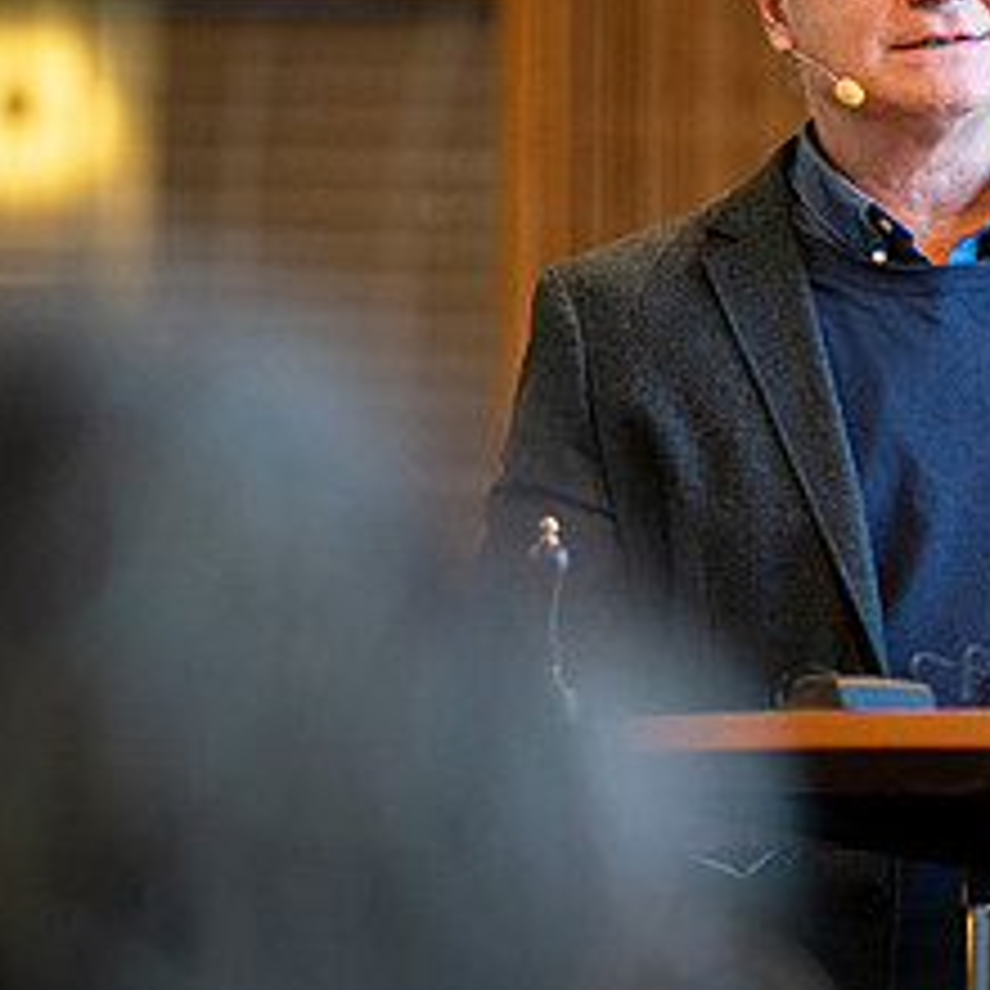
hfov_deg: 3.9
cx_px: 1130
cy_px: 272
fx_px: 14528
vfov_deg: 3.9
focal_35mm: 449
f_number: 2.8
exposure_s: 1/320
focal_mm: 200
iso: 3200
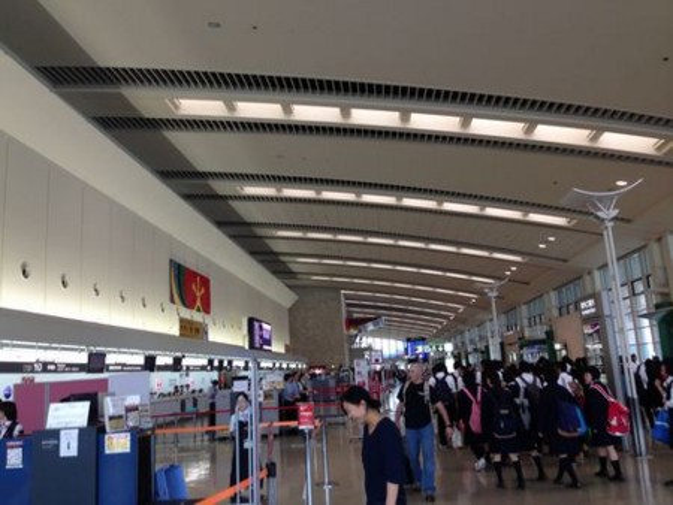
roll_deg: +2.2
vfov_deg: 43.0
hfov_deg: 55.3
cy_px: 252
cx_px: 336
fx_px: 642
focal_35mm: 33
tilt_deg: +11.4
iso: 64
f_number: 2.4
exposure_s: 1/40
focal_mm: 4.12
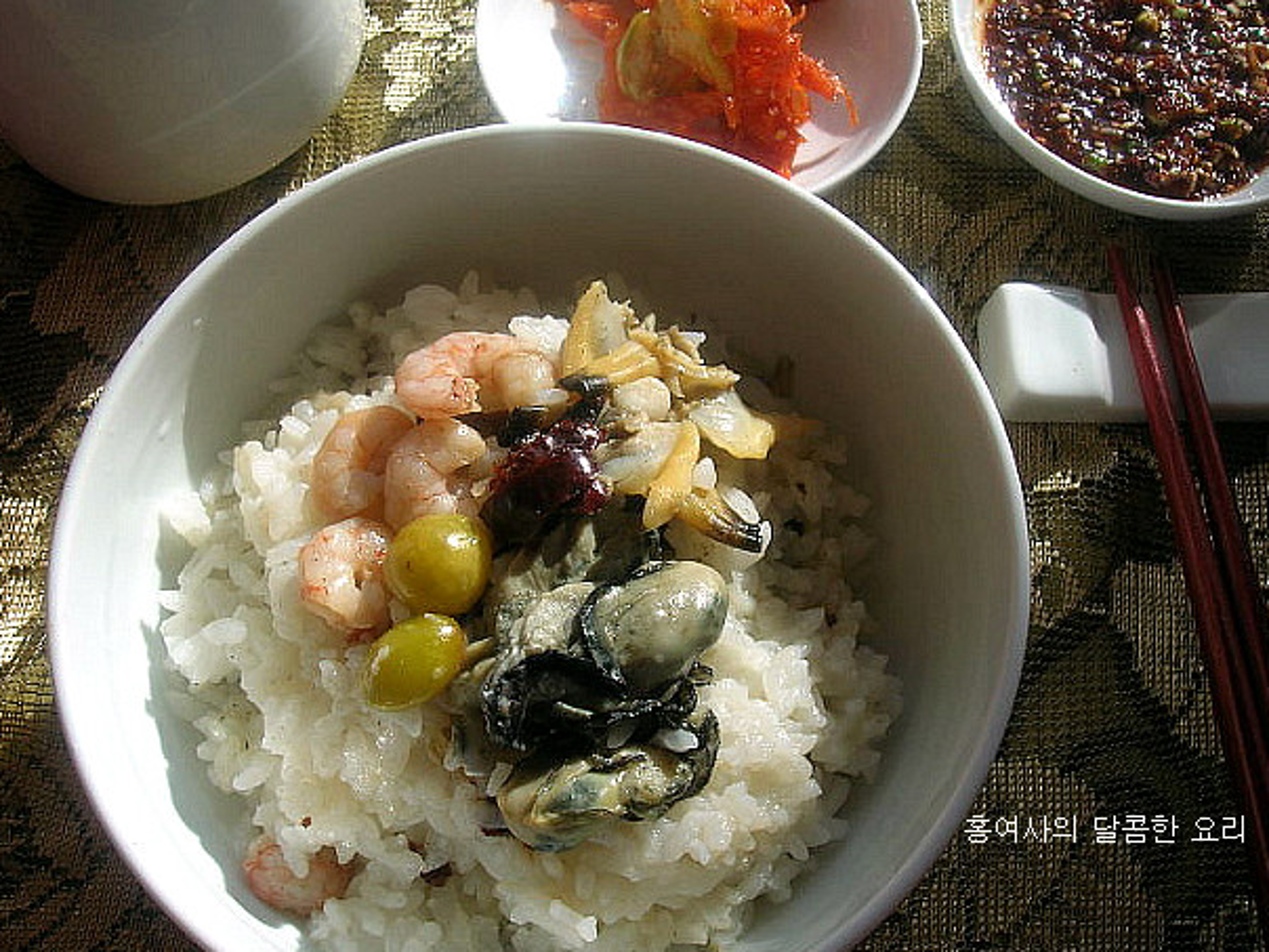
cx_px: 618
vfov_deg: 39.6
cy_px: 502
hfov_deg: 51.3
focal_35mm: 36
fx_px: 1320
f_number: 4.9
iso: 50
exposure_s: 1/128
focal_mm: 5.7
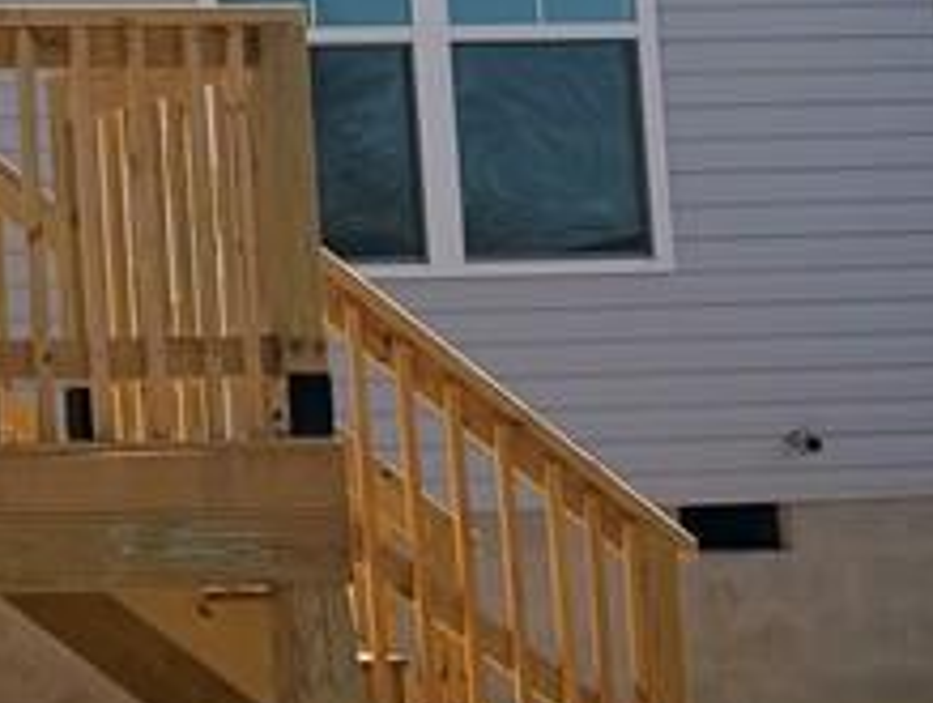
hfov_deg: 15.1
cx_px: -763
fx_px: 3024
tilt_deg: +6.5
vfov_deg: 13.2
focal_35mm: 112
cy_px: 153
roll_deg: +1.6
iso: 80
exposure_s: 1/2801
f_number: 1.78
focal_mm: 6.76
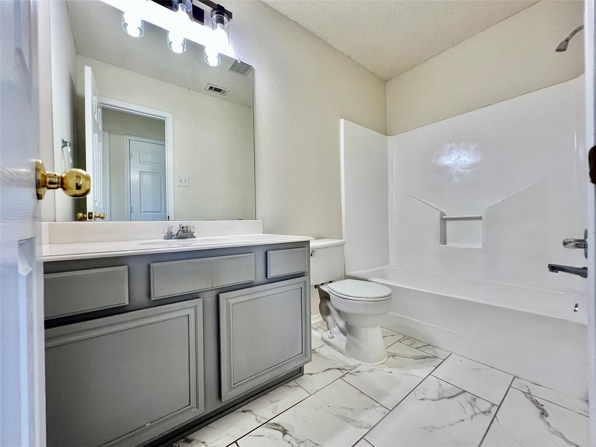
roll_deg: +1.7
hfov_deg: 106.2
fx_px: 224
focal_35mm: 13
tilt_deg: +0.0
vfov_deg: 89.9
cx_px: 298
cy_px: 224
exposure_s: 1/60
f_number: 1.8
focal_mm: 1.57
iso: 160
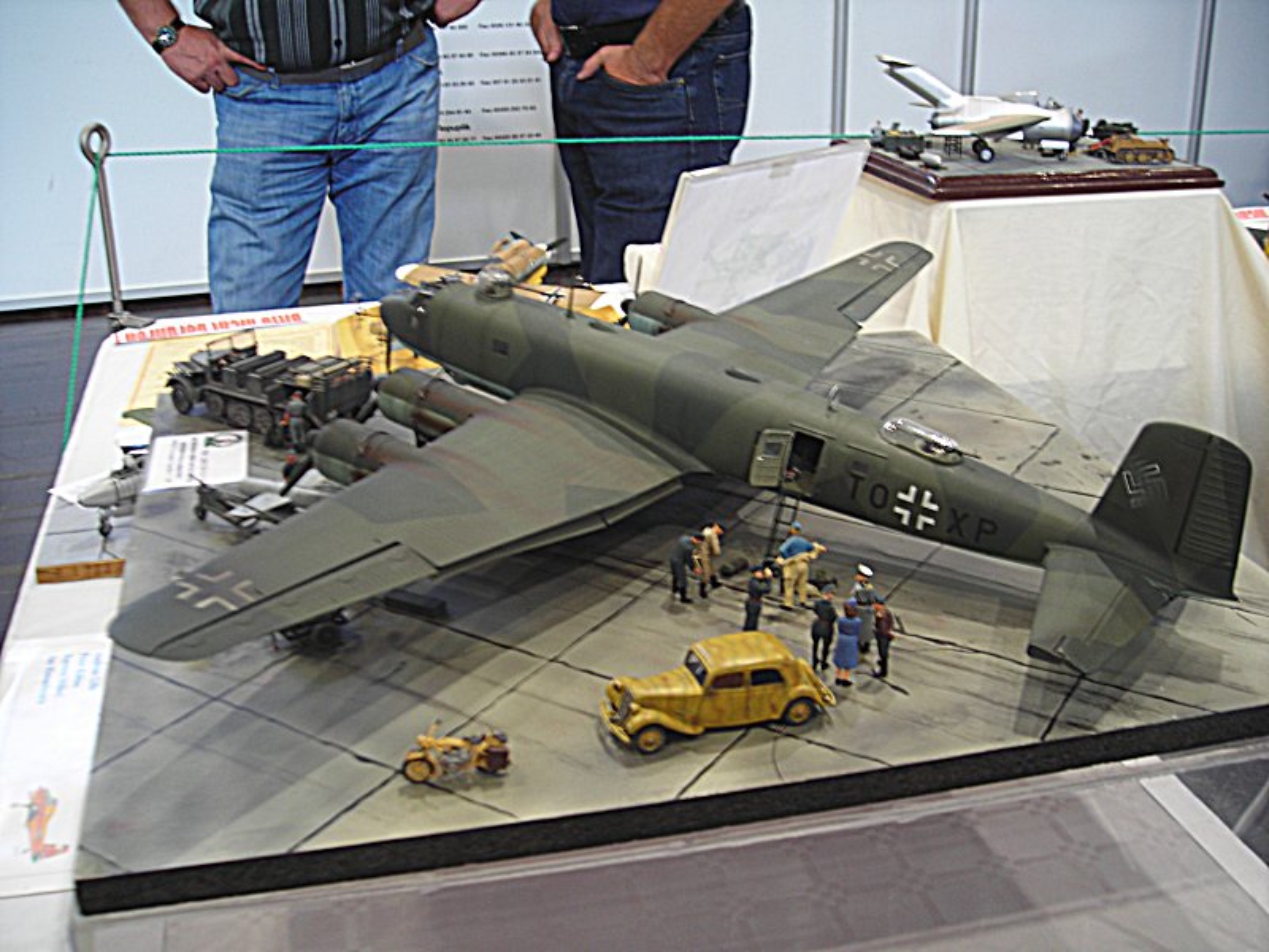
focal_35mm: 38
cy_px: 476
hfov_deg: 49.0
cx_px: 634
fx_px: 1393
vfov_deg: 37.7
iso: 50
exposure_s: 1/4.5
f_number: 3.2
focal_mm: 6.3
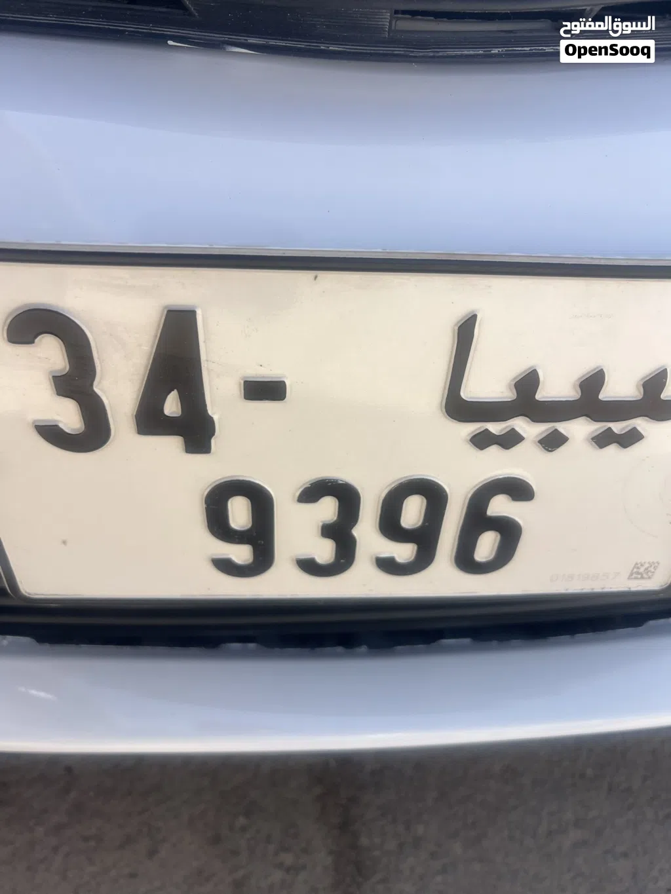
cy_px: 447
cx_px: 336
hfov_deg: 53.1
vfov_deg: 67.3
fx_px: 672
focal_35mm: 26
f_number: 1.5
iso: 50
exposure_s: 1/1645
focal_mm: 5.7
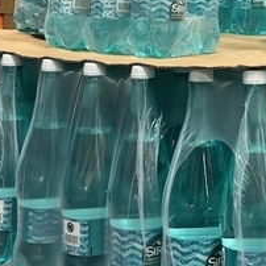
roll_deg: -2.1
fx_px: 730
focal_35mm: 84
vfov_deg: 19.9
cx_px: 255
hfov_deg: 20.1
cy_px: -13
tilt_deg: -1.0
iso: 160
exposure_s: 1/121
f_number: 1.78
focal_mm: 6.76
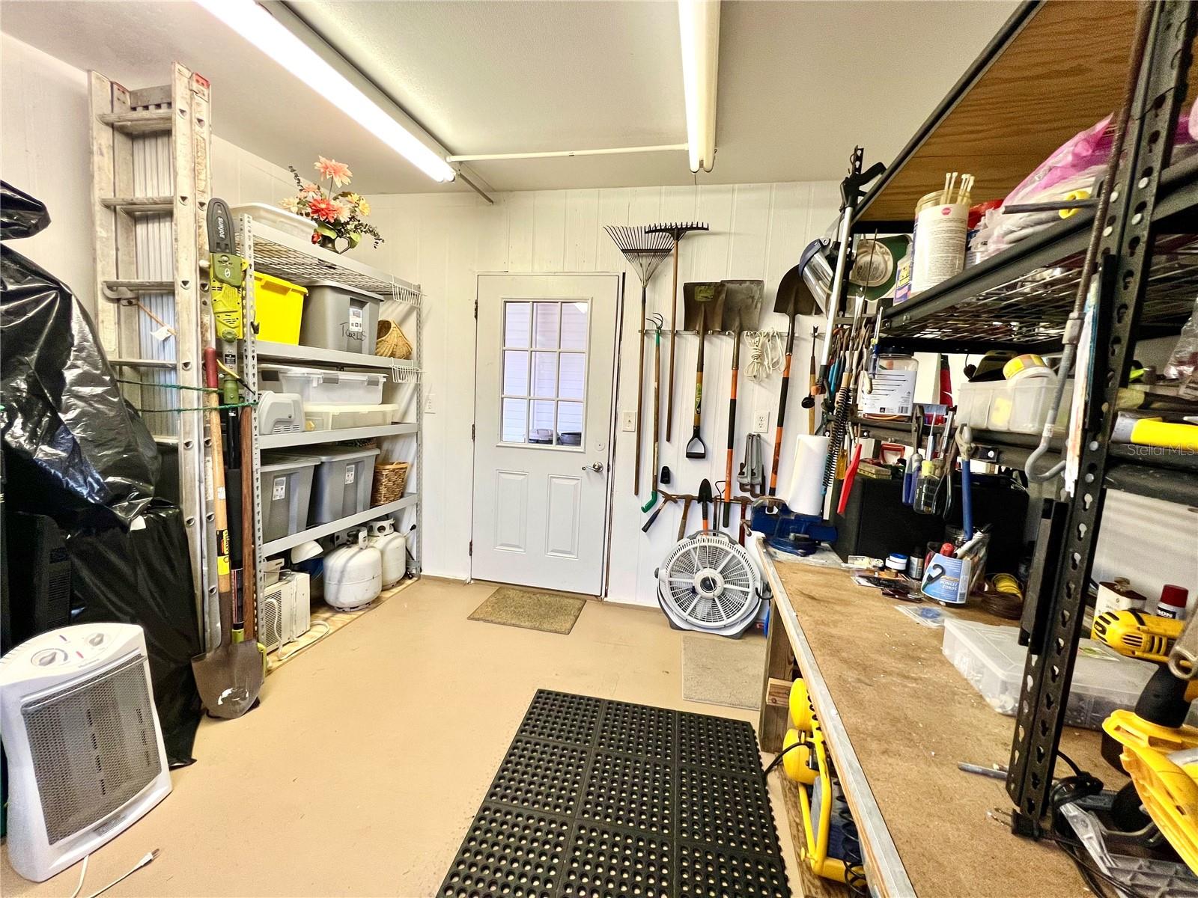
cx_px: 599
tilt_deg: -8.0
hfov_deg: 106.2
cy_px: 449
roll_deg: -2.3
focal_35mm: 13
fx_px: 450
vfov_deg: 89.9
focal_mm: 1.57
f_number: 1.8
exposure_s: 1/120
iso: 125
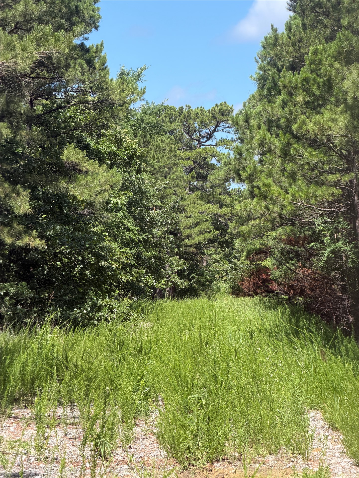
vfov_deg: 19.6
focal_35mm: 100
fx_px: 1383
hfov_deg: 14.8
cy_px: 239
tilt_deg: +0.5
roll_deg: -1.1
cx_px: 180
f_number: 2.8
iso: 50
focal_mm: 16.89
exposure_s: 1/564
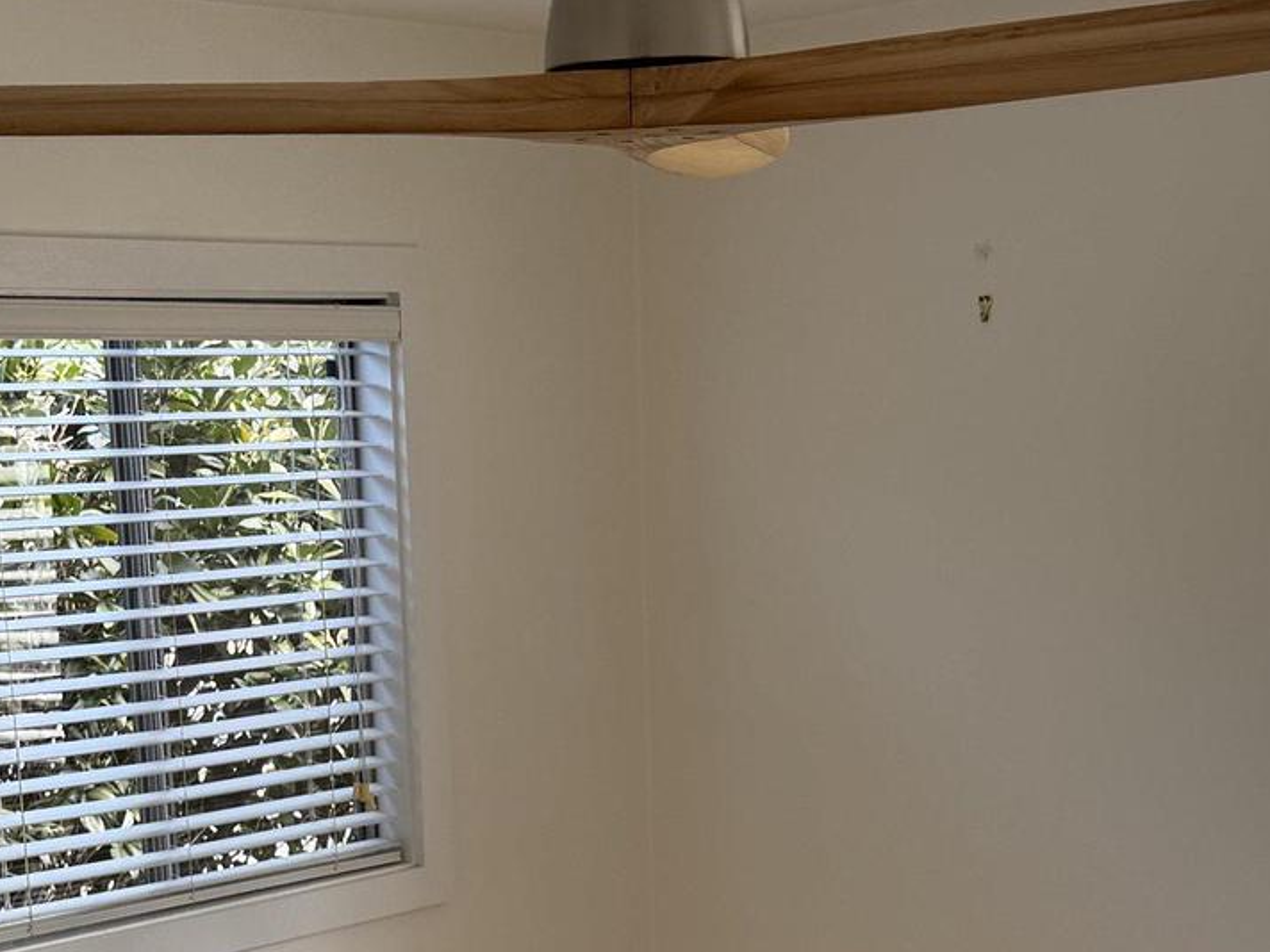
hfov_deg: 28.1
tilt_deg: -13.3
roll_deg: +1.6
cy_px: 966
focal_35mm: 69
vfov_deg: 20.6
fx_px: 2531
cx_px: 498
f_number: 1.78
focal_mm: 6.76
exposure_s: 1/197
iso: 80
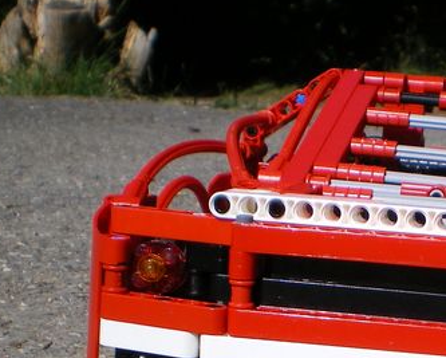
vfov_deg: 17.0
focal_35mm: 89
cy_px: 342
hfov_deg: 21.1
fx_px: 1176
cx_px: 387
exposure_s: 1/640
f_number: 4.6
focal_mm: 6.3
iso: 64
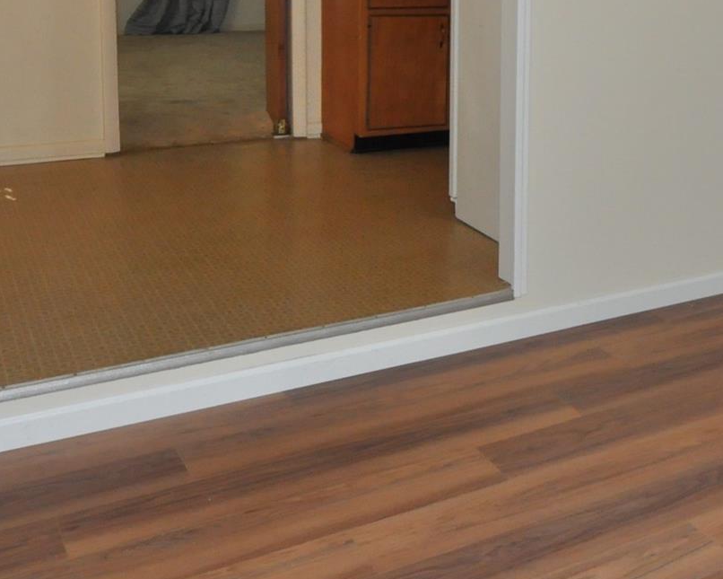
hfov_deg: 32.4
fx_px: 1070
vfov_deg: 28.9
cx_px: 816
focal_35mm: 50
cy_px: 47
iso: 1250
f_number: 6.3
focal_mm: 14
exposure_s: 1/60
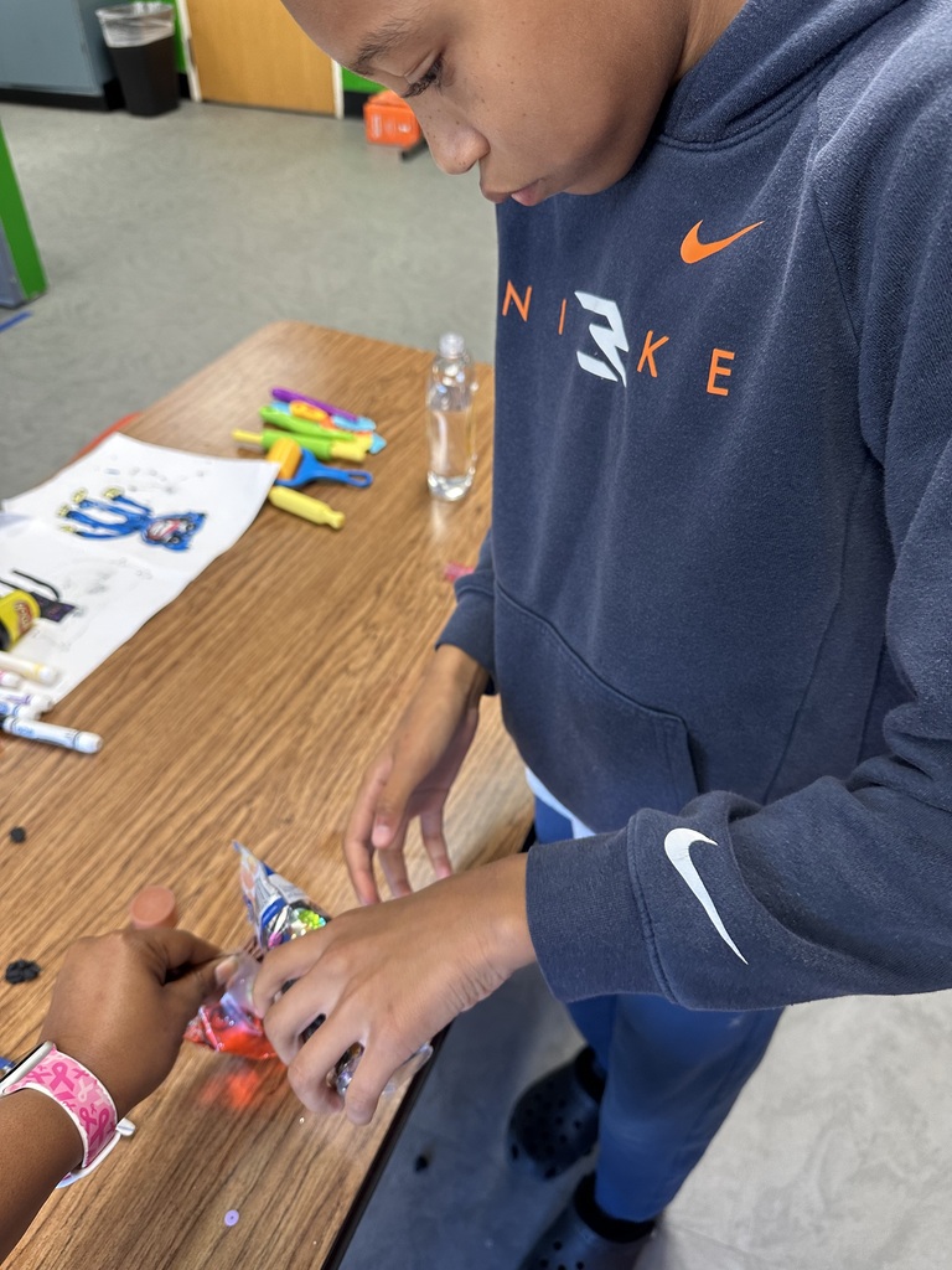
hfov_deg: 56.8
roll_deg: -2.4
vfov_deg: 71.6
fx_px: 880
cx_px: 476
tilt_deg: -41.5
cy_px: 635
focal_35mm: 24
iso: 200
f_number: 1.78
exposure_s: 1/60
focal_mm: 6.86
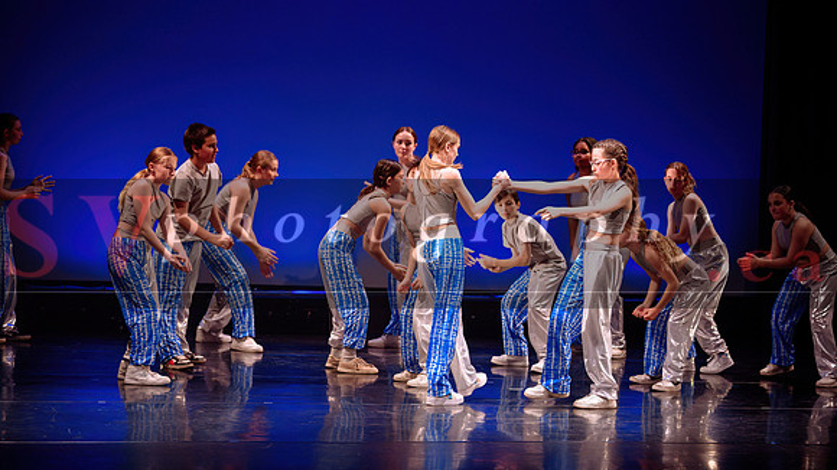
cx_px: 418
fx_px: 2371
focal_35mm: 107
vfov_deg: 11.3
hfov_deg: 20.0
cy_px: 191
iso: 1600
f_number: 2.8
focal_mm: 102
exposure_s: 1/250
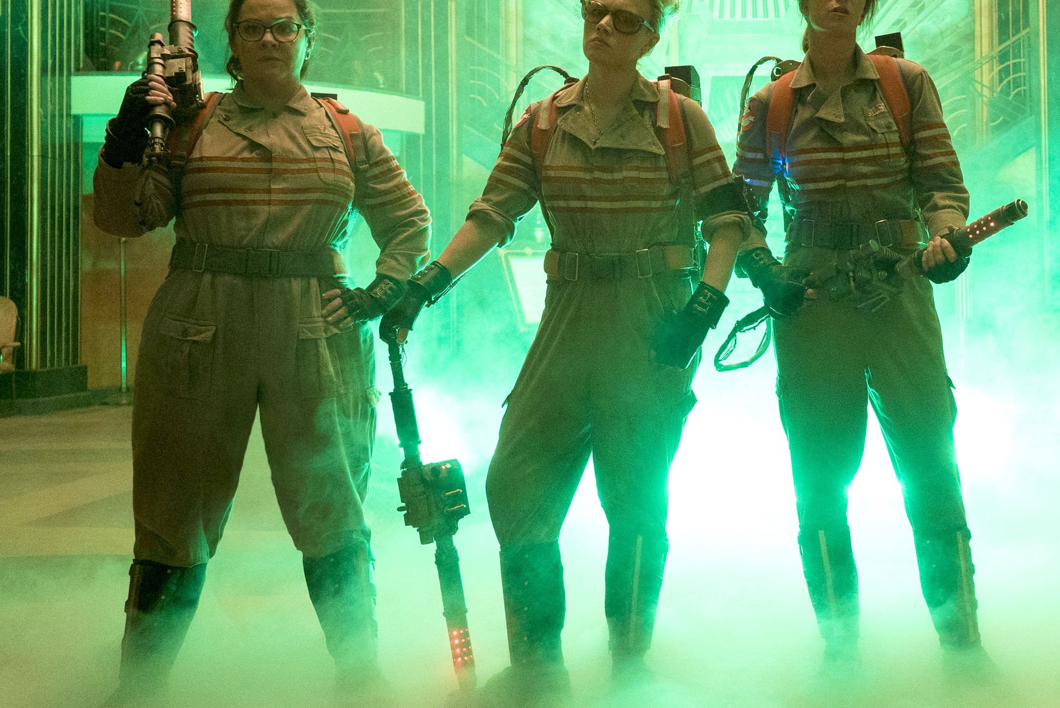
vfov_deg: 27.4
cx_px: 780
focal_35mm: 49
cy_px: 235
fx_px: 1444
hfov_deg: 39.4
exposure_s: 1/60
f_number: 5
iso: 3200
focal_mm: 33
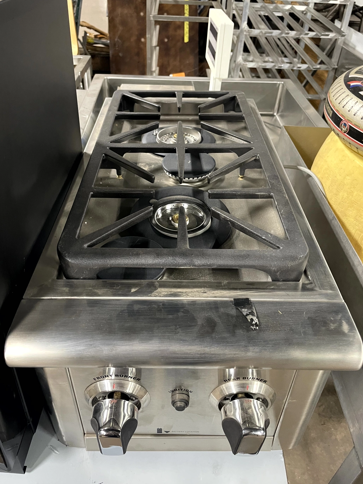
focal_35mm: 28
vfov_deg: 63.4
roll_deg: -3.9
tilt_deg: -36.9
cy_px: 230
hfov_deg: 49.8
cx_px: 177
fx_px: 391
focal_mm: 4.2
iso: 250
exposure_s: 1/60
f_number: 1.6
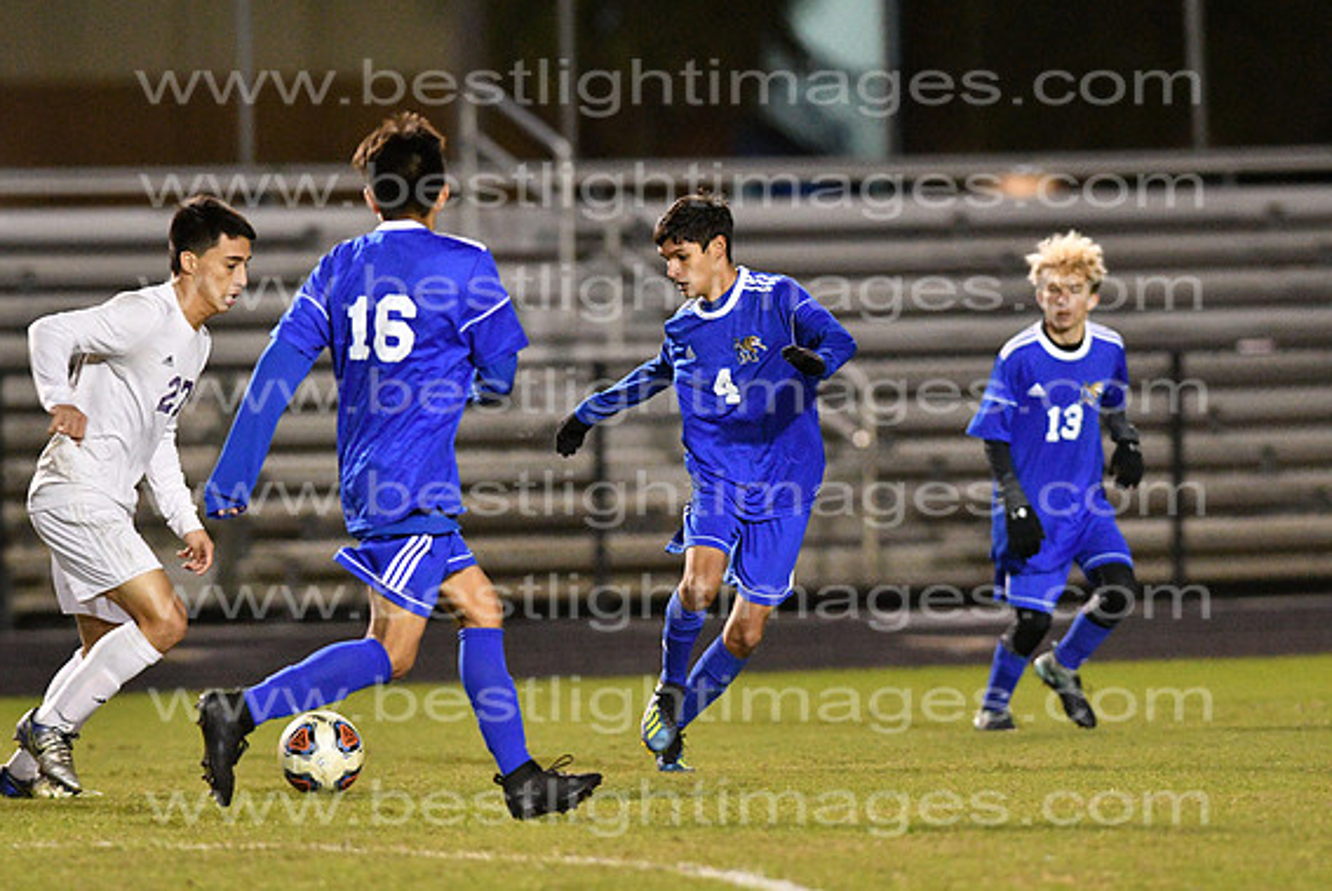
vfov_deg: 3.0
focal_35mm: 460
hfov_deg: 4.5
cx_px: 679
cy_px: 448
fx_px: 17033
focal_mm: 300
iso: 10000
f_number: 3.5
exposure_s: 1/640
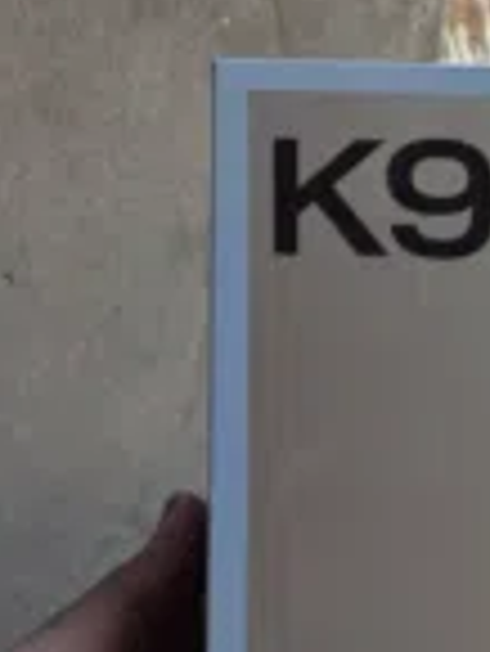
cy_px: 378
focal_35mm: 143
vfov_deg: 13.8
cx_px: 544
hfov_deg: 10.3
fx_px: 2695
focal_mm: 4.94
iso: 50
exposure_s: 1/1136
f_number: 1.59
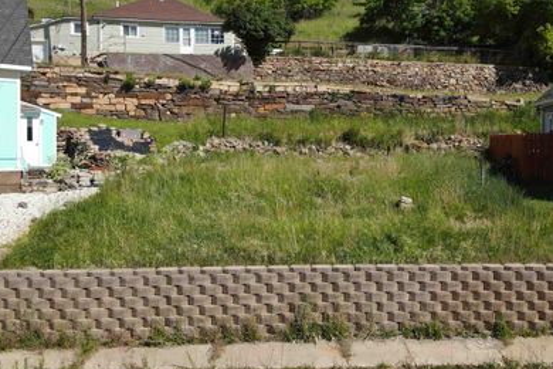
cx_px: 322
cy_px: 151
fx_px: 492
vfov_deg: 41.0
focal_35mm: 32
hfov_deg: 58.4
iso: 100
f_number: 2.8
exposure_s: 1/725
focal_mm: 4.5
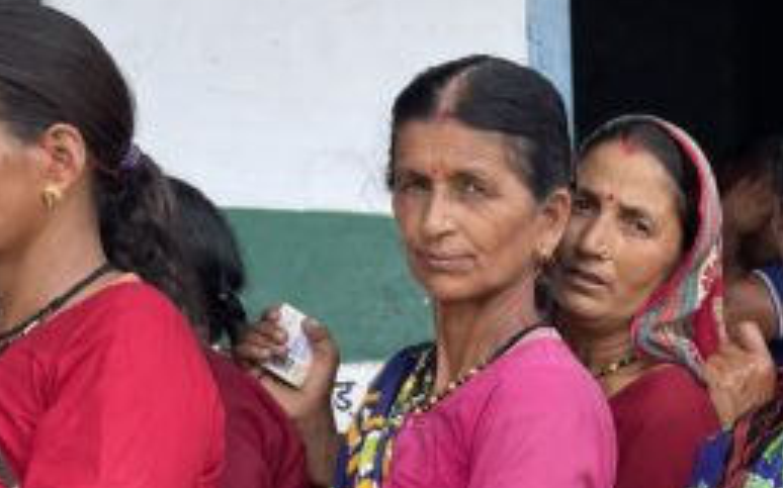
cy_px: 558
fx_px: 1749
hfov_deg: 23.9
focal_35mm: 82
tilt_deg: -8.0
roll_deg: +2.0
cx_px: 813
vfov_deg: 15.4
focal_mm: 4.2
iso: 32
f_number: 1.6
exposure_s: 1/606
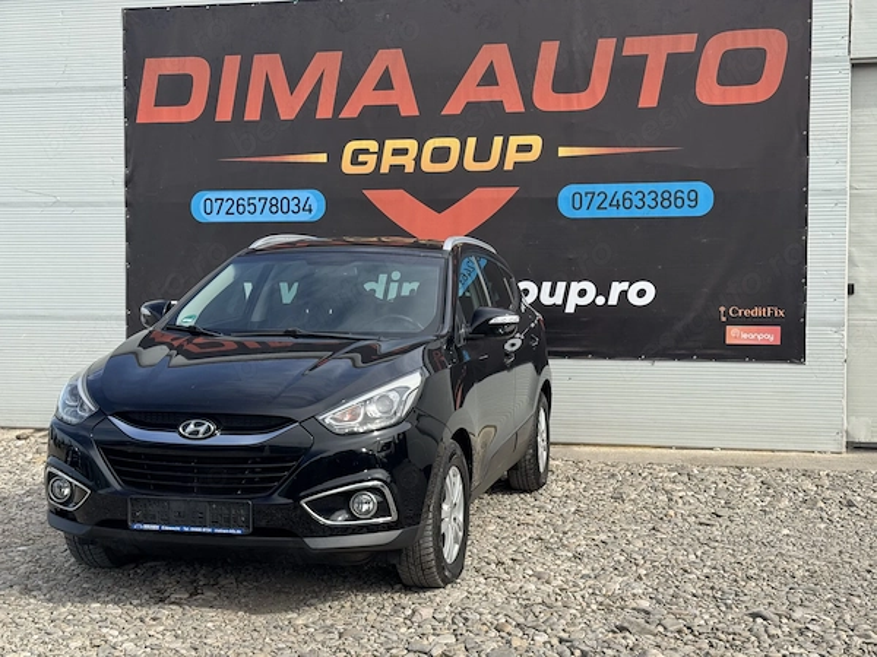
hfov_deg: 39.7
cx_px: 438
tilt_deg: -1.0
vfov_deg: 30.3
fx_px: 1216
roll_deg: +0.1
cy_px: 328
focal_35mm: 48
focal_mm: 6.76
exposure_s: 1/1869
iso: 64
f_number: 1.78
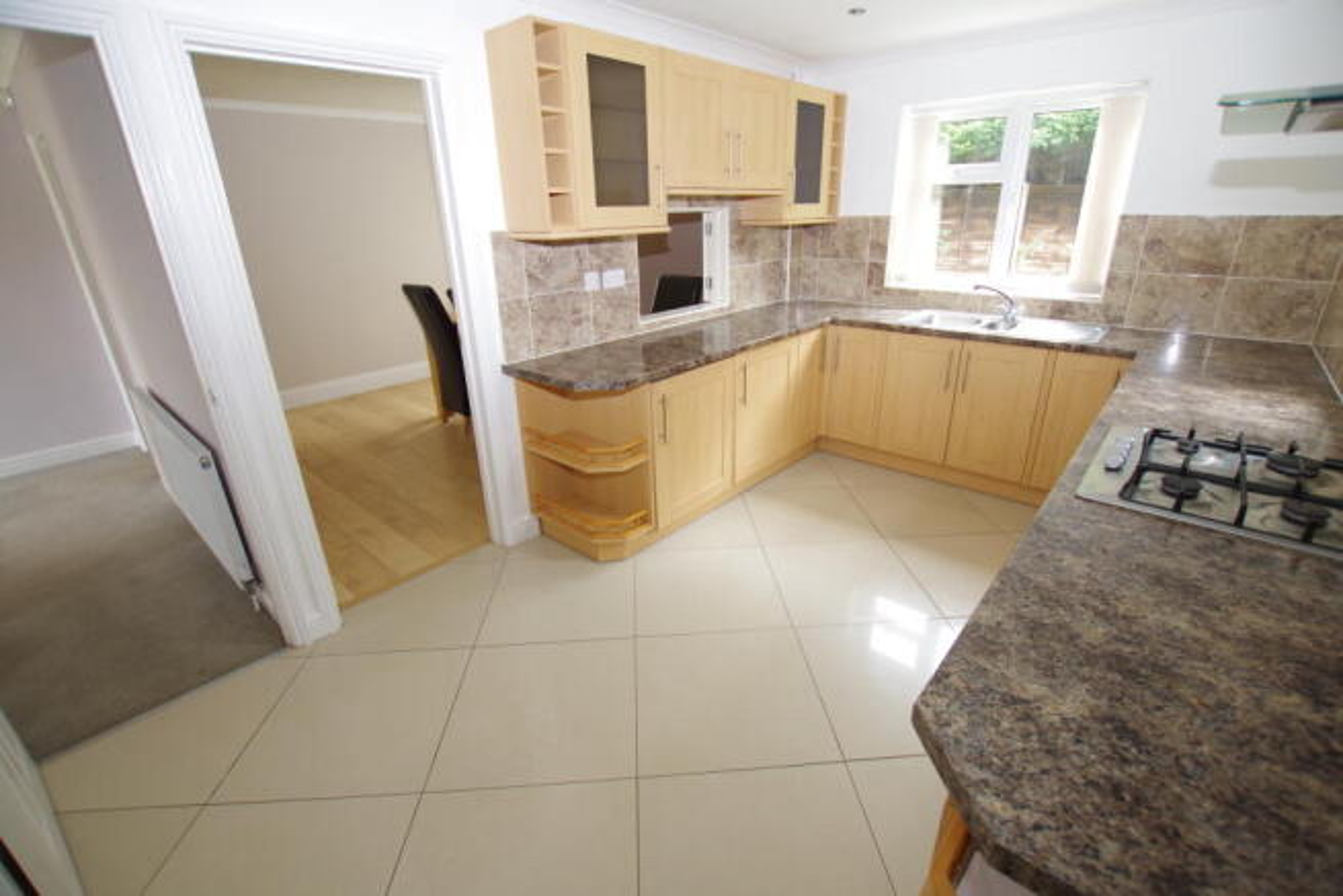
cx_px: 672
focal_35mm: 15
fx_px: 560
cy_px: 448
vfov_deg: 77.4
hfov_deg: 100.4
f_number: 3.5
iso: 400
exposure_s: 1/40
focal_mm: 10
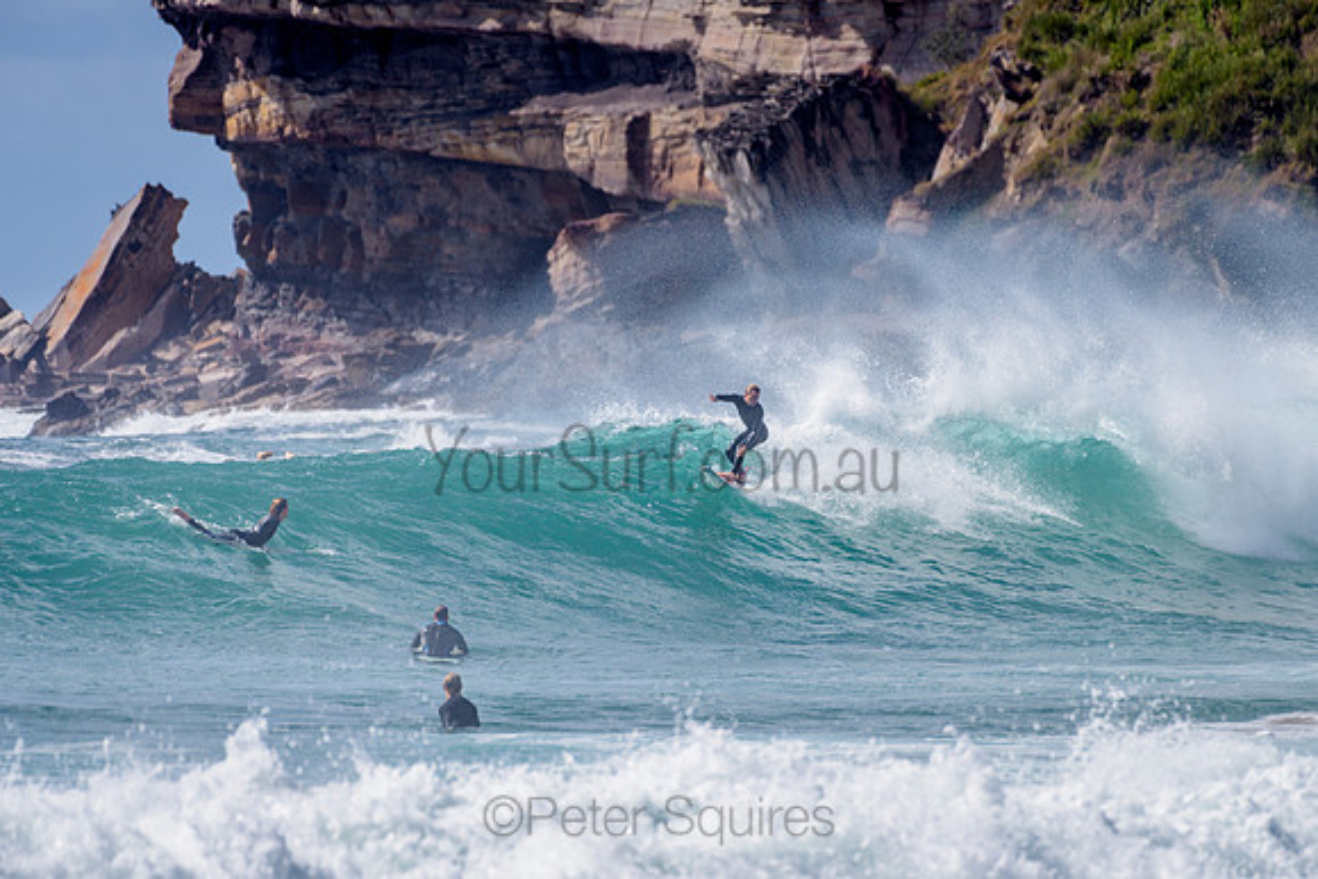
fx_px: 22451
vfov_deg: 2.2
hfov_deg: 3.4
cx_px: 739
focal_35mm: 613
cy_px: 462
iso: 90
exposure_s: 1/2000
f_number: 5.6
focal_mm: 500
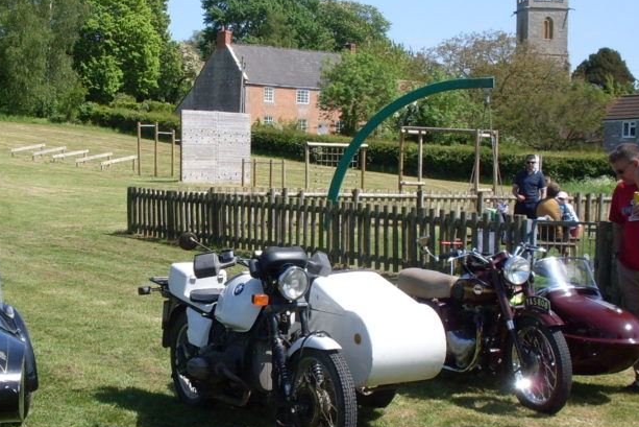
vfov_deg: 20.5
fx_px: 1172
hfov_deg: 30.1
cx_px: 183
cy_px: 322
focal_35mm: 66
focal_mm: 6.3
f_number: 8.4
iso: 80
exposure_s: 1/180
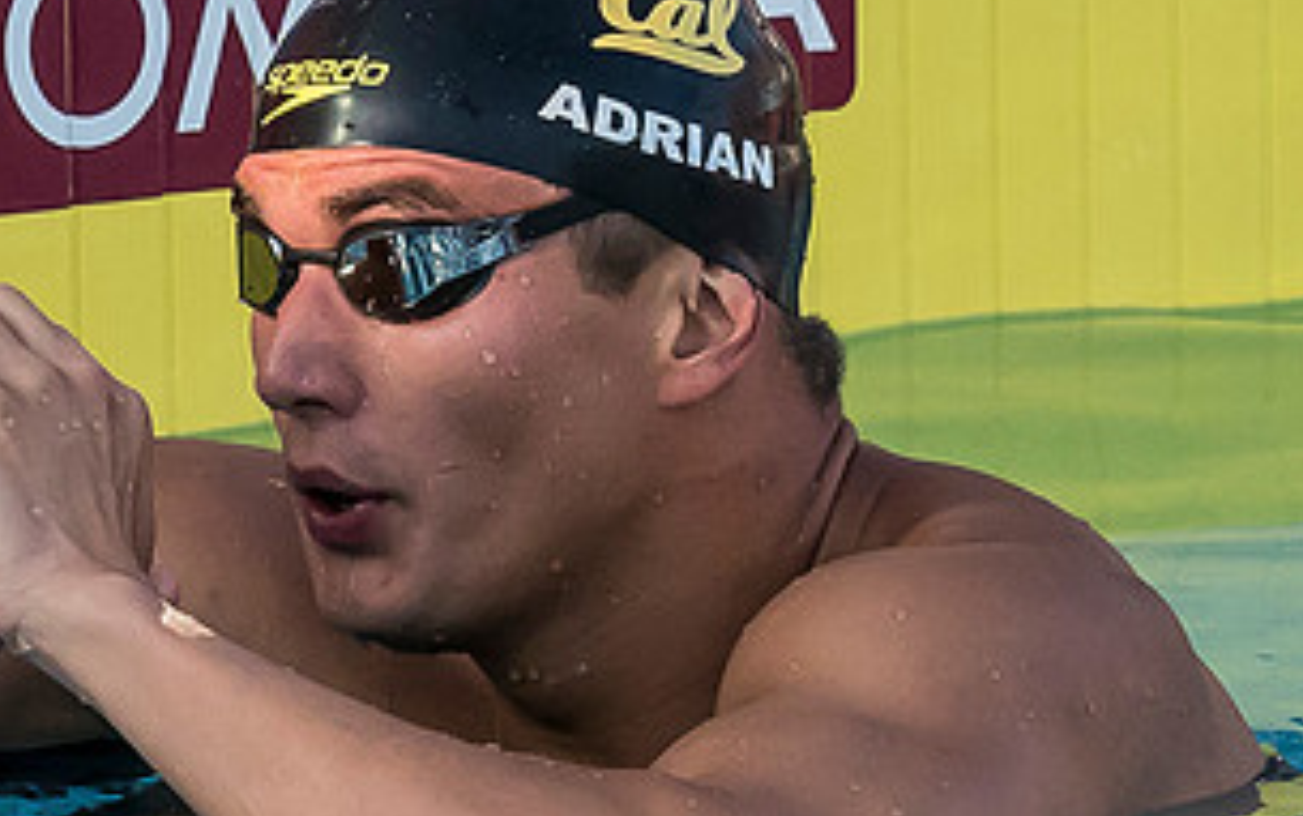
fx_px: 38089
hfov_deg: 2.0
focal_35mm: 1072
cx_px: 545
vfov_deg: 1.2
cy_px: 789
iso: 640
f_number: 5.6
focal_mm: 106
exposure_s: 1/1000
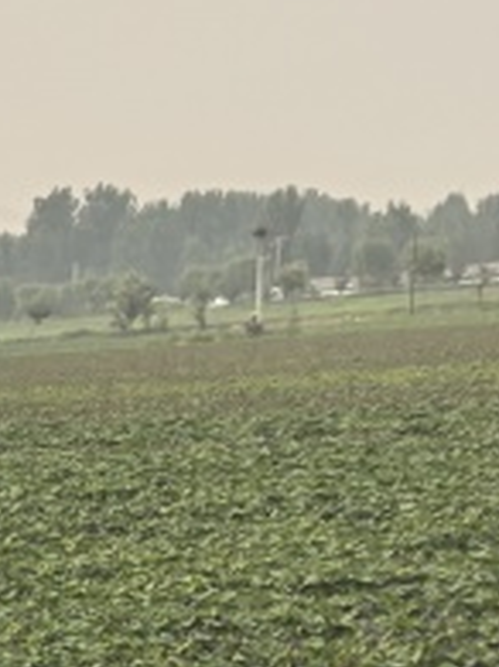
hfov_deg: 9.0
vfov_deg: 12.2
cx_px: -701
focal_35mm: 148
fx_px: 2848
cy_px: 1237
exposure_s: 1/171
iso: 50
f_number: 2
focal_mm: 5.75
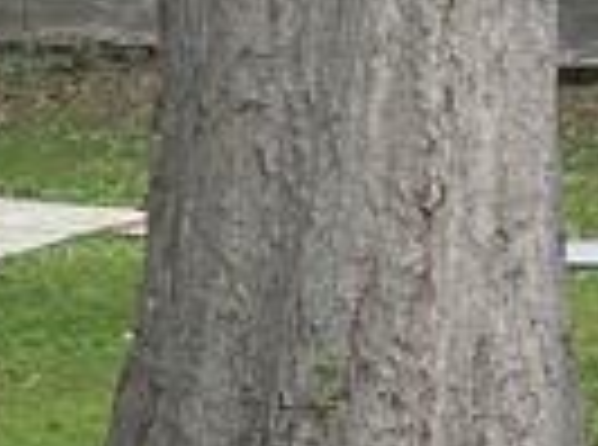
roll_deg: +0.6
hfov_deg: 9.8
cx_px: -427
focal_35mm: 193
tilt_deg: -5.3
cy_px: 248
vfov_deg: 7.7
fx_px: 3325
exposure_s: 1/638
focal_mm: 5.1
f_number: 1.6
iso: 32
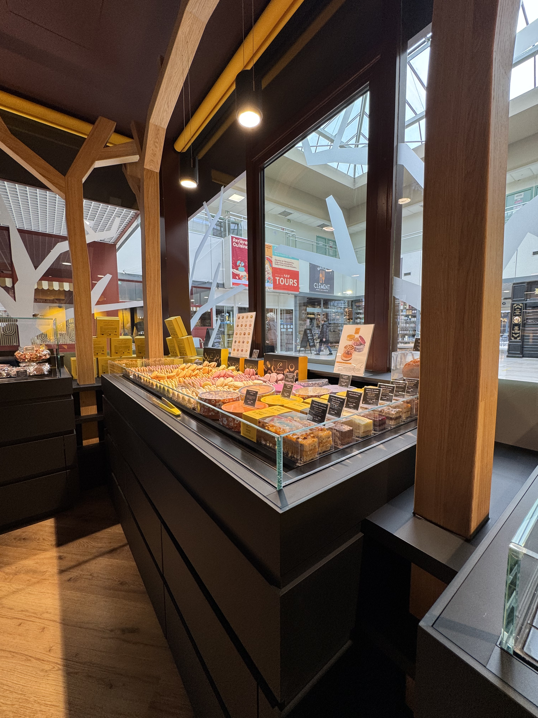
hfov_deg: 85.7
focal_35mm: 14
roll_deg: +0.8
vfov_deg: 102.1
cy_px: 359
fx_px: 290
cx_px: 269
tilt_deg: -6.8
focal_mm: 2.22
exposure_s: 1/100
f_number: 2.2
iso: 80
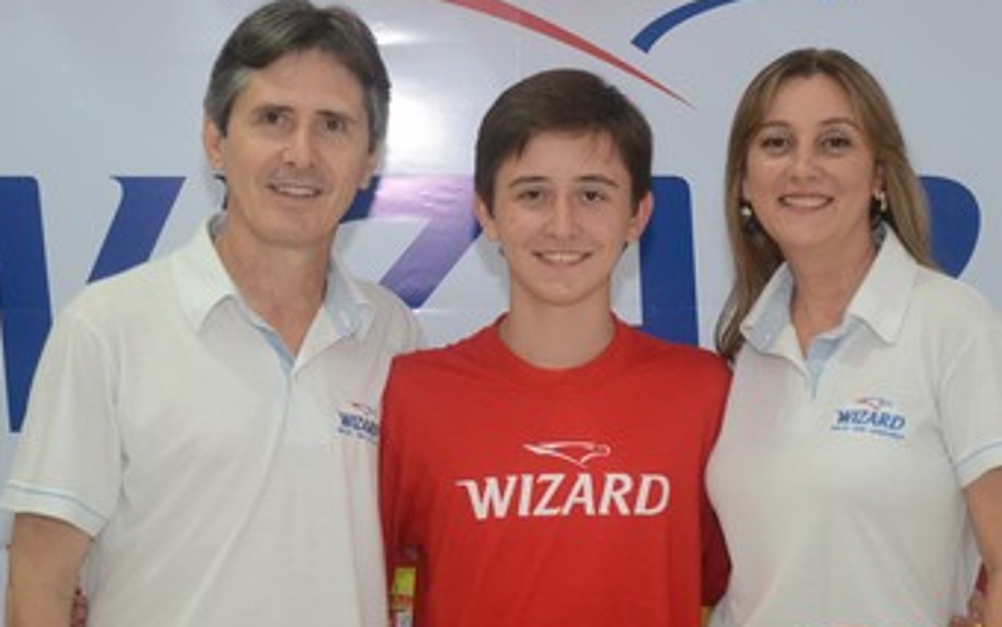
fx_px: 2432
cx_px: 536
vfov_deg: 14.7
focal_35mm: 89
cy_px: 374
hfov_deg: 23.3
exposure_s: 1/125
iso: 1600
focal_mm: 44
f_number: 4.5
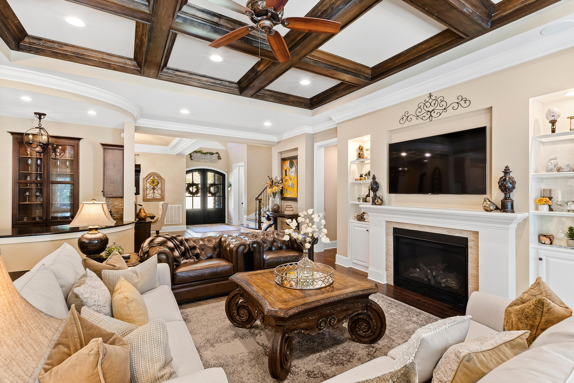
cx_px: 305
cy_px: 202
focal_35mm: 16
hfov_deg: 96.6
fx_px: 255
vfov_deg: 73.7
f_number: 9
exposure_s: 1.3
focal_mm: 10
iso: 100
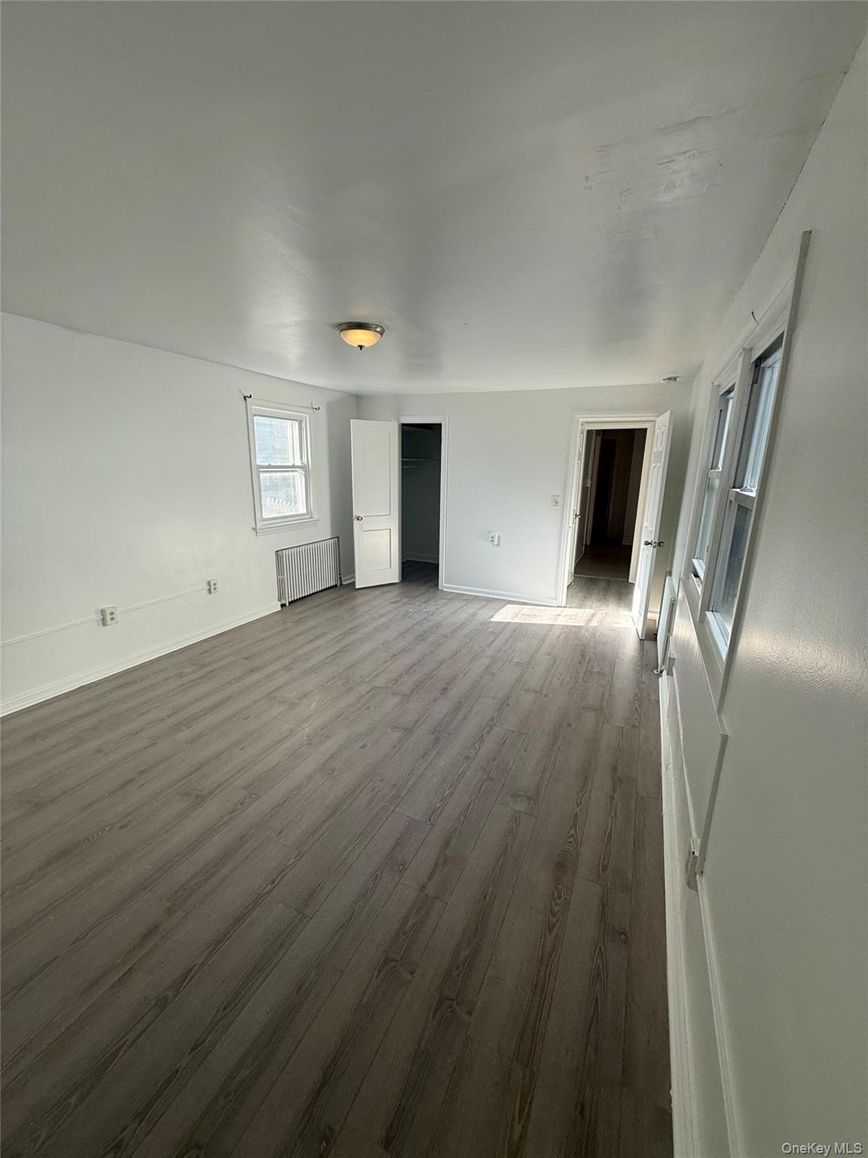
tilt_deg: -12.4
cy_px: 579
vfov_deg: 102.1
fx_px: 468
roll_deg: -1.3
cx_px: 434
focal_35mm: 14
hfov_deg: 85.7
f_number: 2.2
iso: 50
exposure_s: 1/99
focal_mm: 2.22
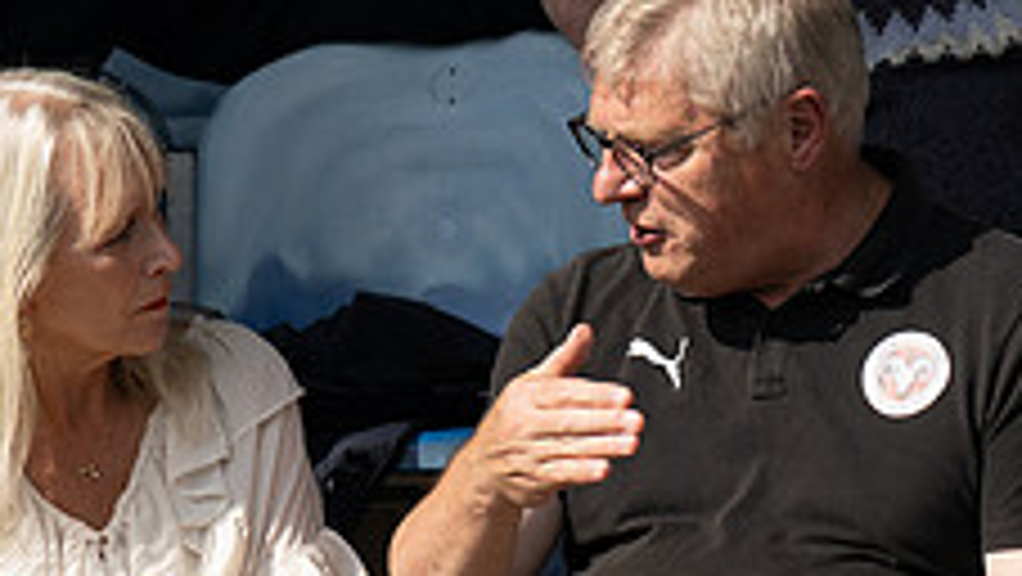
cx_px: 509
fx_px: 21746
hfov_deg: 2.7
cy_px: 248
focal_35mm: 802
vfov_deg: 1.5
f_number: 4
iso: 200
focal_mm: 200
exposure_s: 1/2000
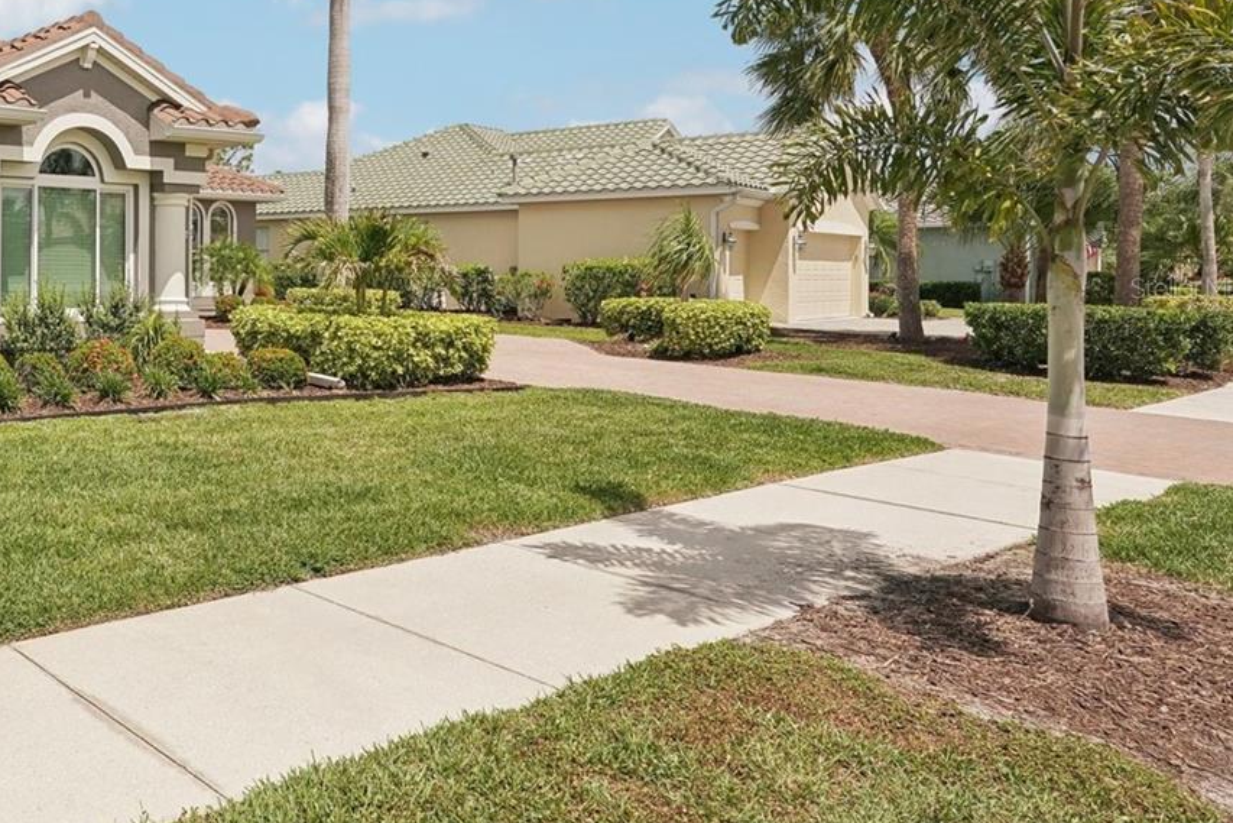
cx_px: 103
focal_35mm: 30
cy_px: 288
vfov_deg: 43.1
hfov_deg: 53.4
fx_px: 1028
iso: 400
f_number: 8
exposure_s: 1/1600
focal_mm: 16
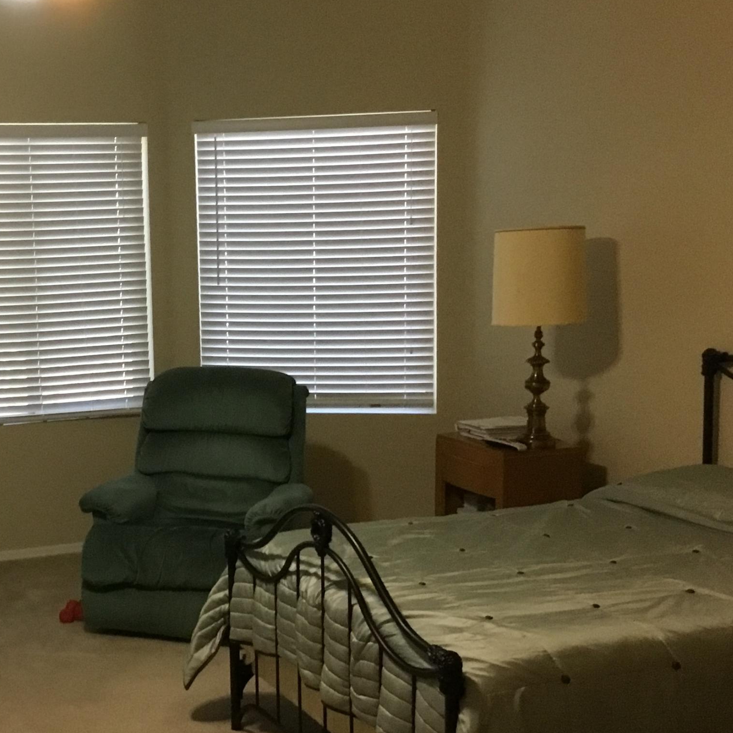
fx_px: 1294
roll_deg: +2.0
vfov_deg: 31.6
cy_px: 383
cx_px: 130
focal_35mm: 54
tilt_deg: -8.1
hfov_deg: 30.7
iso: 200
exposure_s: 1/20
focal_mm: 3.3
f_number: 2.4
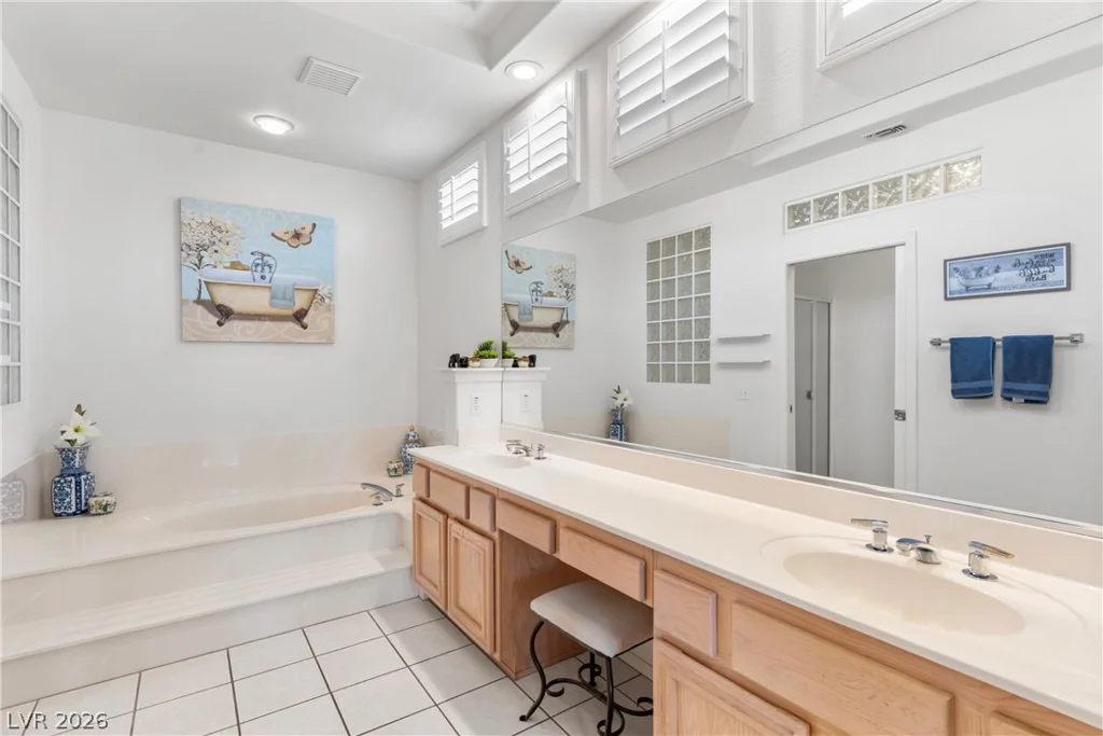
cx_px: 552
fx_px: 521
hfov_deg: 93.3
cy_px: 368
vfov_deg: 70.5
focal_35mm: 17
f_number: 8
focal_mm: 17
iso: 400
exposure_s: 1/10
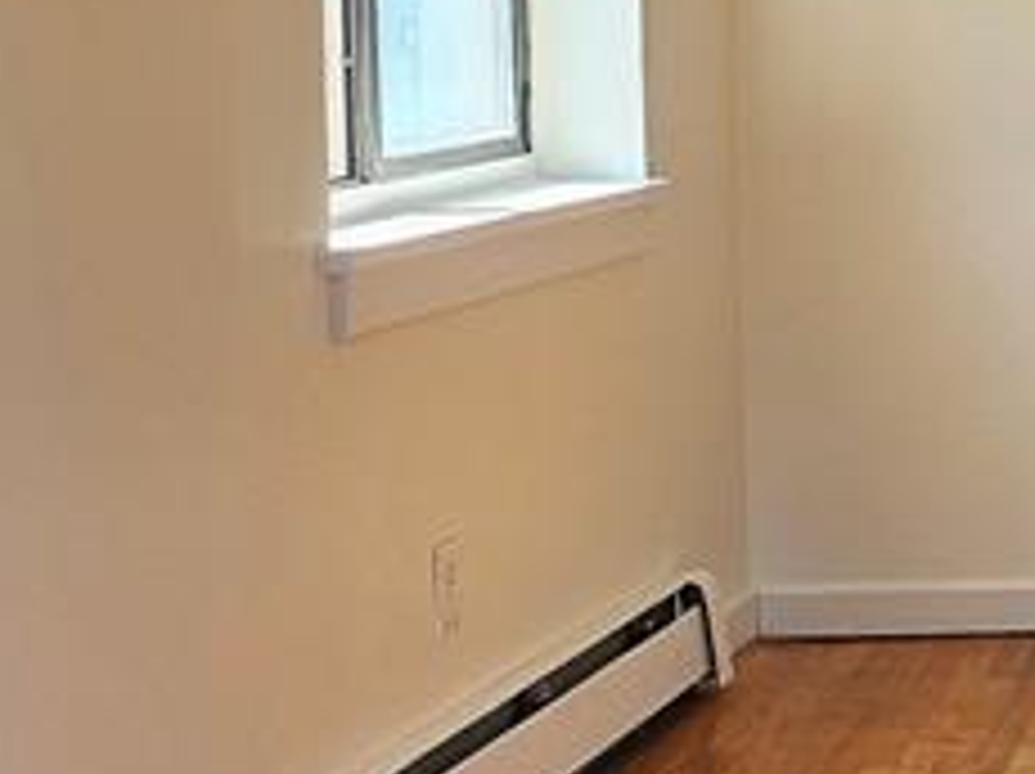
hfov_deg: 16.2
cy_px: 153
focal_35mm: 107
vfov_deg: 13.7
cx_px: 1724
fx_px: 3196
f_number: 1.8
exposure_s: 1/180
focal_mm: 5
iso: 80
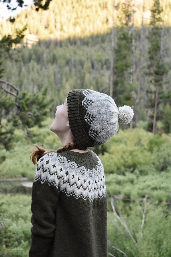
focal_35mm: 60
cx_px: 86
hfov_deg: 22.6
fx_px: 427
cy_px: 128
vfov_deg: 33.4
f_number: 5.6
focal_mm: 40
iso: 400
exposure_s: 1/125
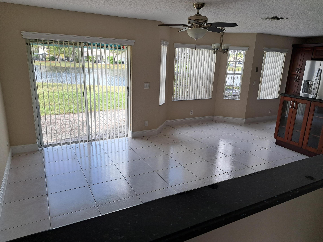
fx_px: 224
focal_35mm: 24
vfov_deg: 56.8
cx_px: 162
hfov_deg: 71.6
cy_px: 121
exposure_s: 1/120
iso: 50
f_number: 1.8
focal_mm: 5.23
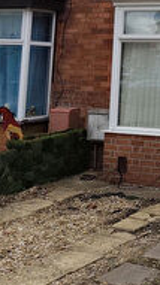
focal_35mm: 69
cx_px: 259
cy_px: 17
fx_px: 522
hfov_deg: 15.7
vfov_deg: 29.1
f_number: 1.65
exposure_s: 1/1400
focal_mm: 6.19
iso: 50
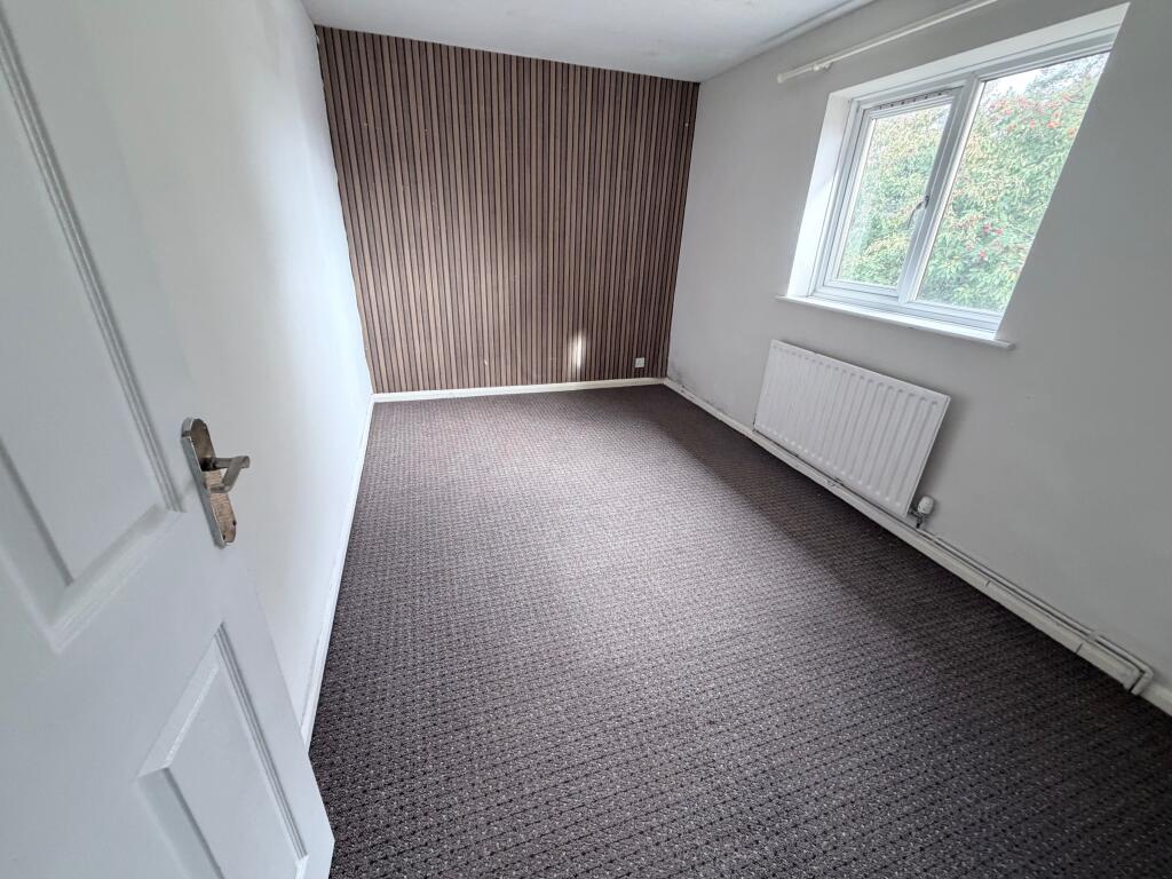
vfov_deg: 85.7
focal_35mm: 14
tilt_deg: -25.4
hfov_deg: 102.1
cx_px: 586
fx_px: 474
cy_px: 440
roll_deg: -1.1
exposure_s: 1/121
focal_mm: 2.22
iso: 320
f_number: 2.2
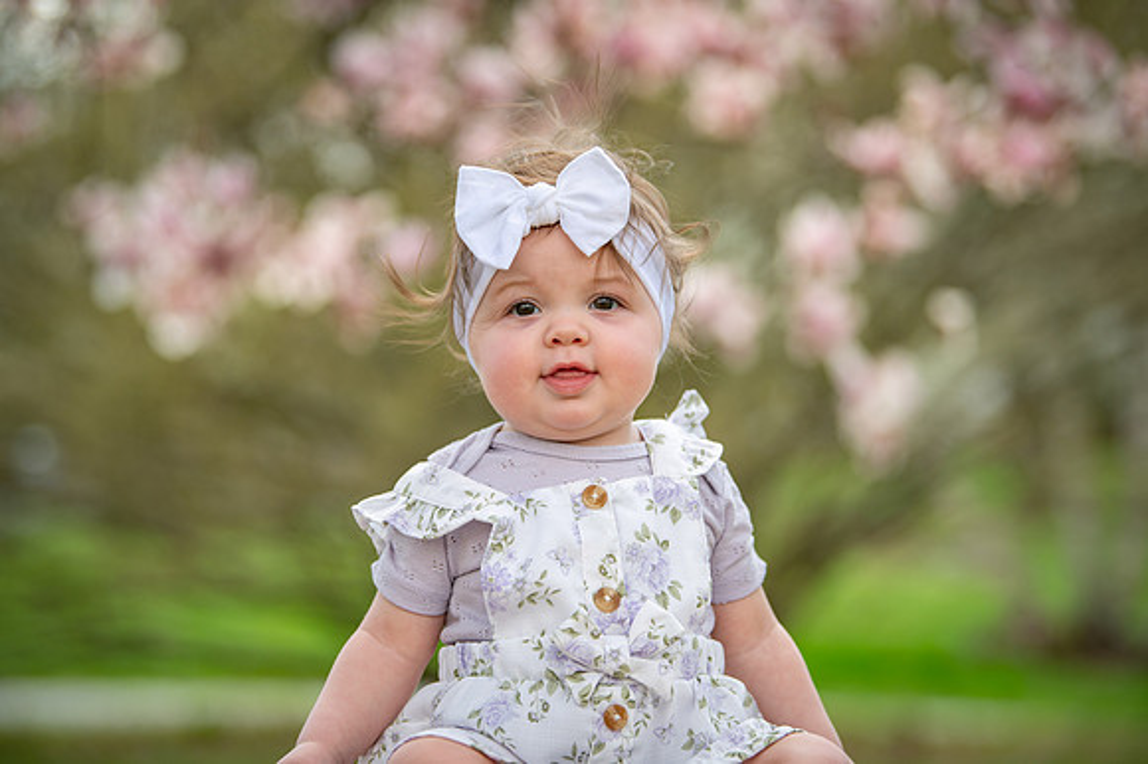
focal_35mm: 110
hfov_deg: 18.6
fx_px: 3506
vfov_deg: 12.4
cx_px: 574
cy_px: 382
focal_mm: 110
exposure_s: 1/1250
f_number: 2.8
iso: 320
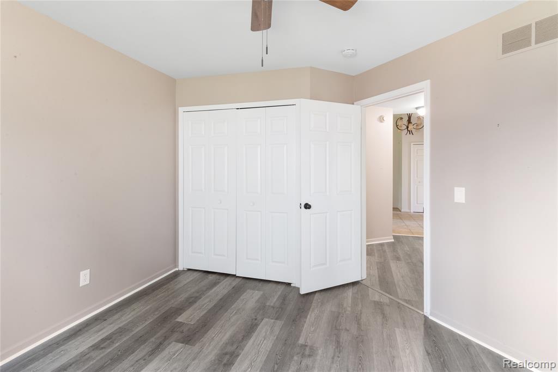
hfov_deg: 93.3
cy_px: 186
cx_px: 279
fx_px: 264
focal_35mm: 17
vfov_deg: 70.5
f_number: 9
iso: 400
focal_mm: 17
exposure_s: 1.3
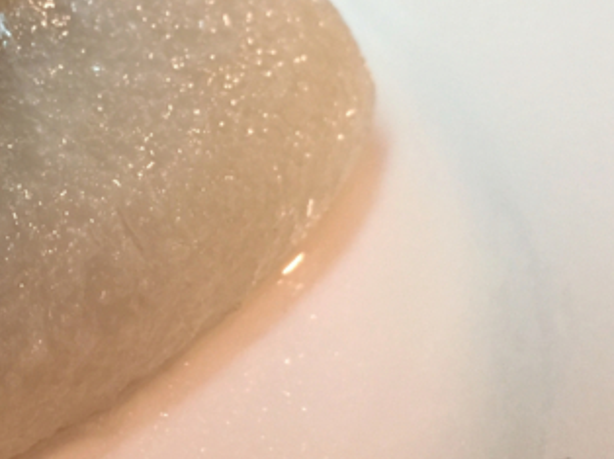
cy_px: 156
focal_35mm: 74
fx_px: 1312
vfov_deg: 19.8
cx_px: -16
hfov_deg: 25.0
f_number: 2.2
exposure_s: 1/30
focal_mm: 4.15
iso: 160
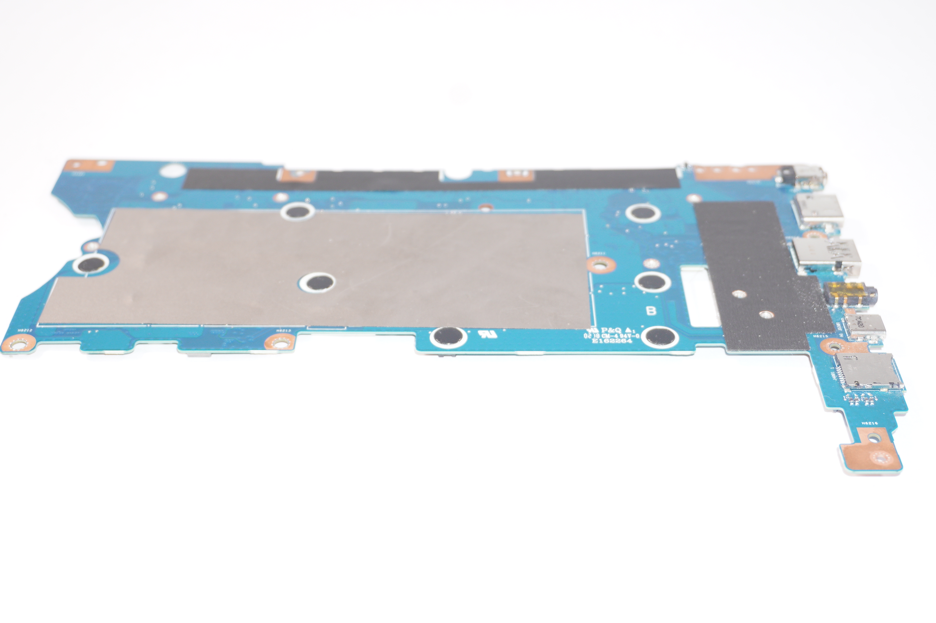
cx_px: 468
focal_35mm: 51
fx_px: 1325
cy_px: 312
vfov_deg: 26.4
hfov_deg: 38.9
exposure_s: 1/100
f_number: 5.6
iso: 250
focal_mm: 34
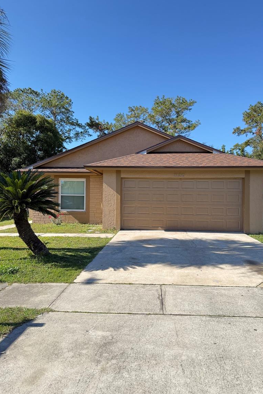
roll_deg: -1.6
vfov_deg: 69.4
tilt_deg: +1.4
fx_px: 285
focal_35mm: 26
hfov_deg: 49.5
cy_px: 199
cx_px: 141
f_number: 1.78
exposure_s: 1/1292
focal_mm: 6.76
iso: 100
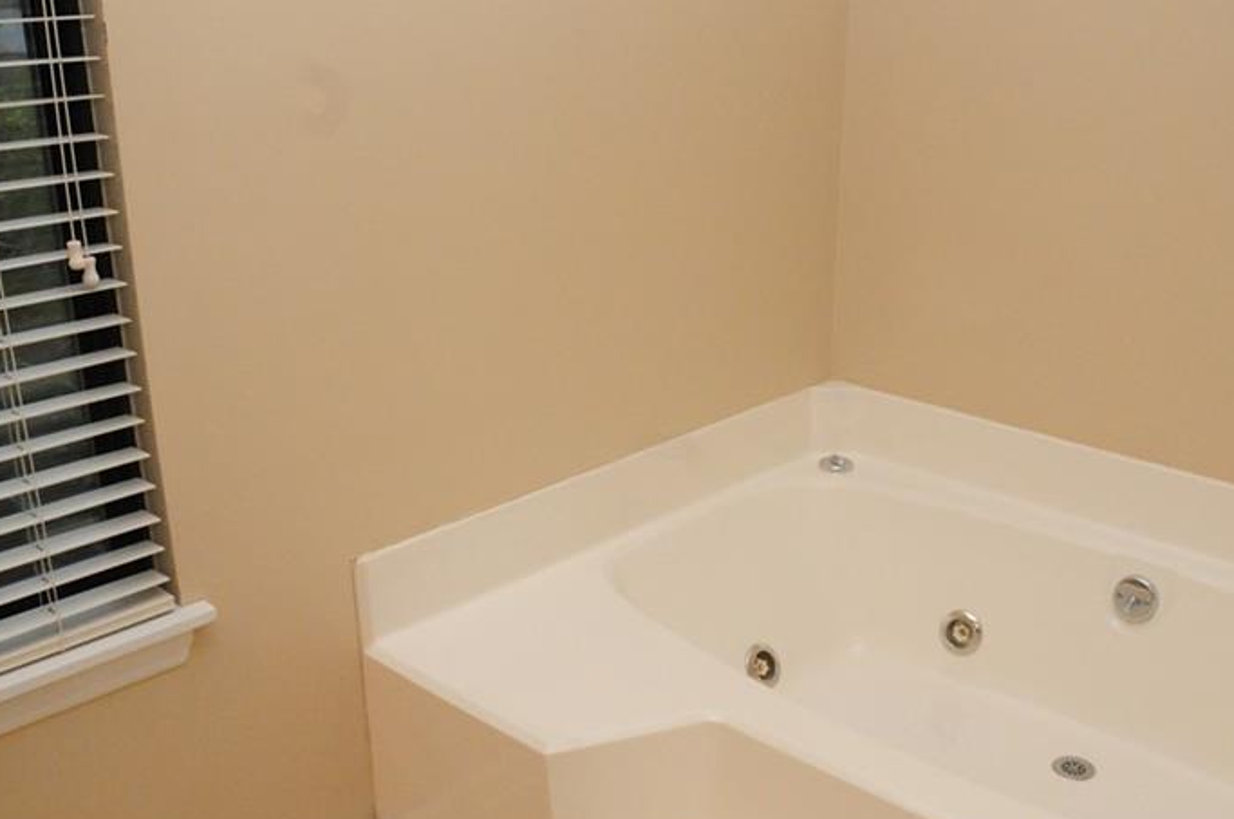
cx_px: 672
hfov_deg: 22.6
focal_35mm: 90
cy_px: 498
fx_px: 3080
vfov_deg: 15.1
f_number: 9
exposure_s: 1/60
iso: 2000
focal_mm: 40
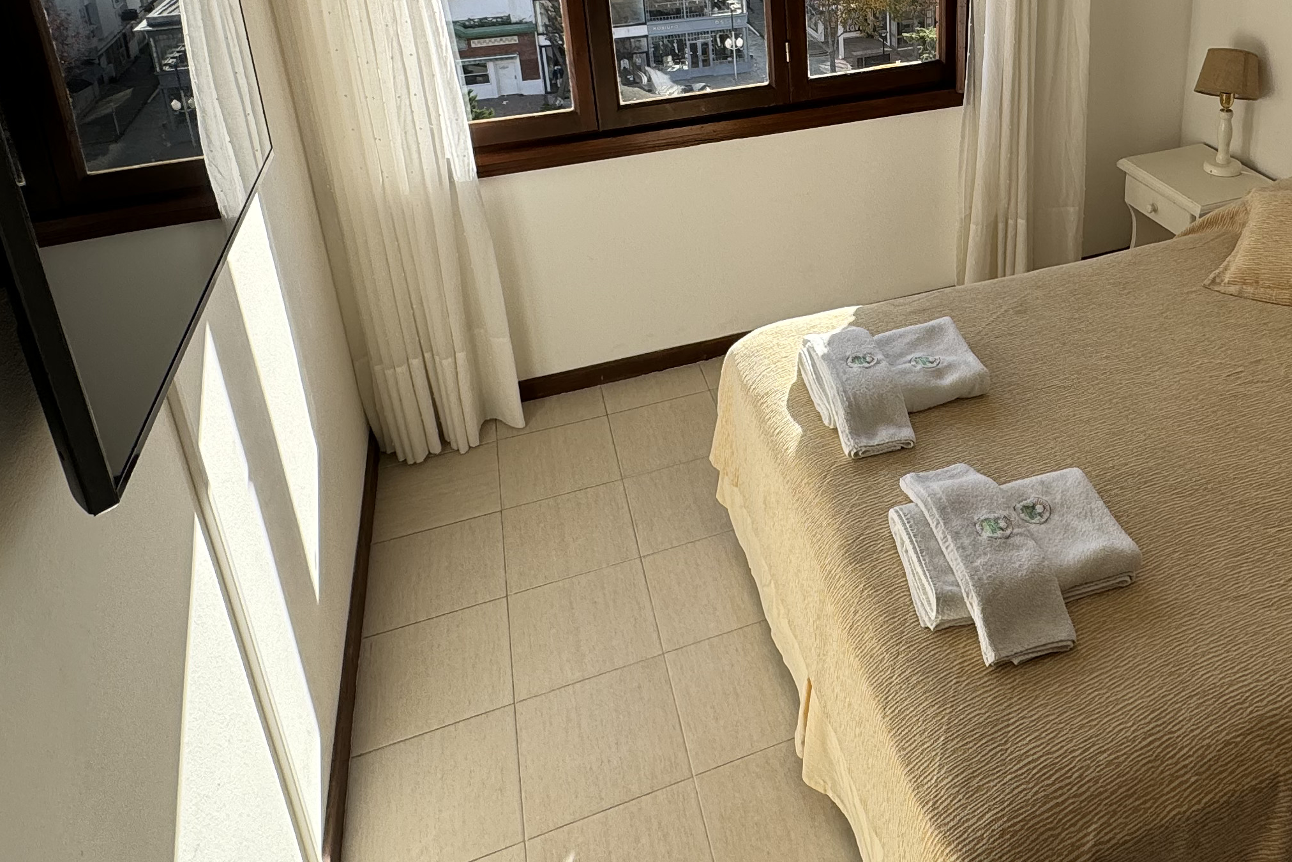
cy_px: 104
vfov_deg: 41.8
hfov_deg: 61.2
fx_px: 1041
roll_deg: -1.0
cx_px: 915
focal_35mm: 29
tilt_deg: -20.5
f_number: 2.2
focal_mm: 2.22
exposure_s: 1/541
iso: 40
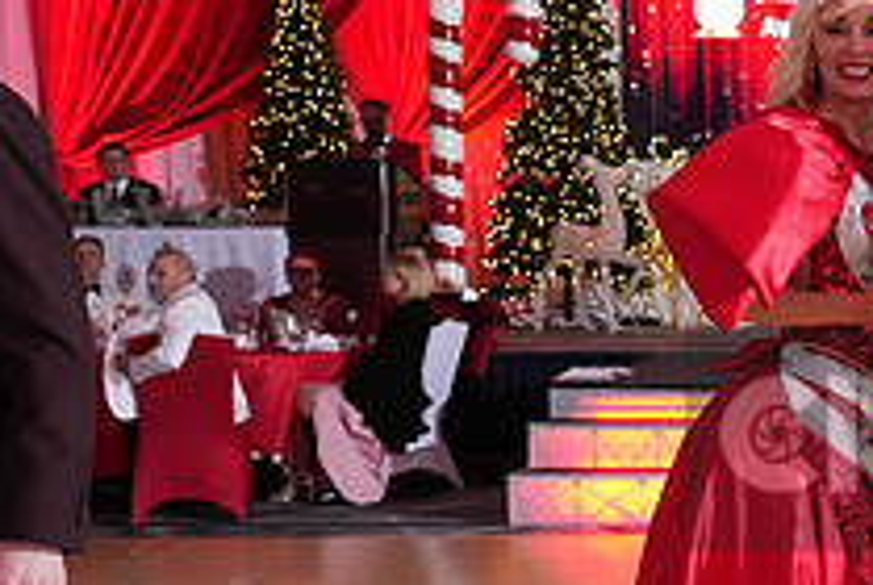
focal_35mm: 72
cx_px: 1140
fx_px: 1748
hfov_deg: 24.4
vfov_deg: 18.9
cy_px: 441
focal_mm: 26
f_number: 4
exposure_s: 1/200
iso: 3200
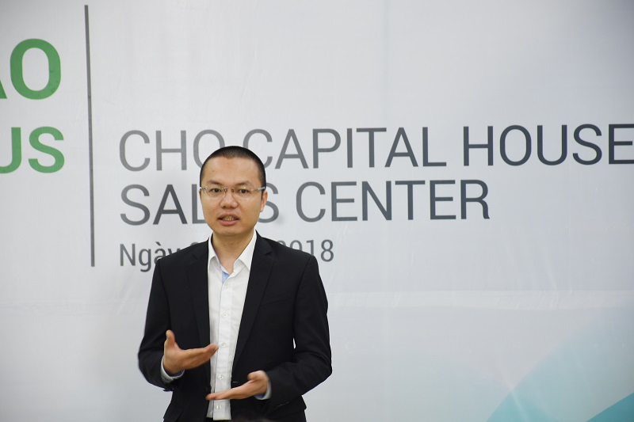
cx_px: 317
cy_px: 211
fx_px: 2958
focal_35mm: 168
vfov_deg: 8.2
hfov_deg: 12.2
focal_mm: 112
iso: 250
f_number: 5.6
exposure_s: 1/20
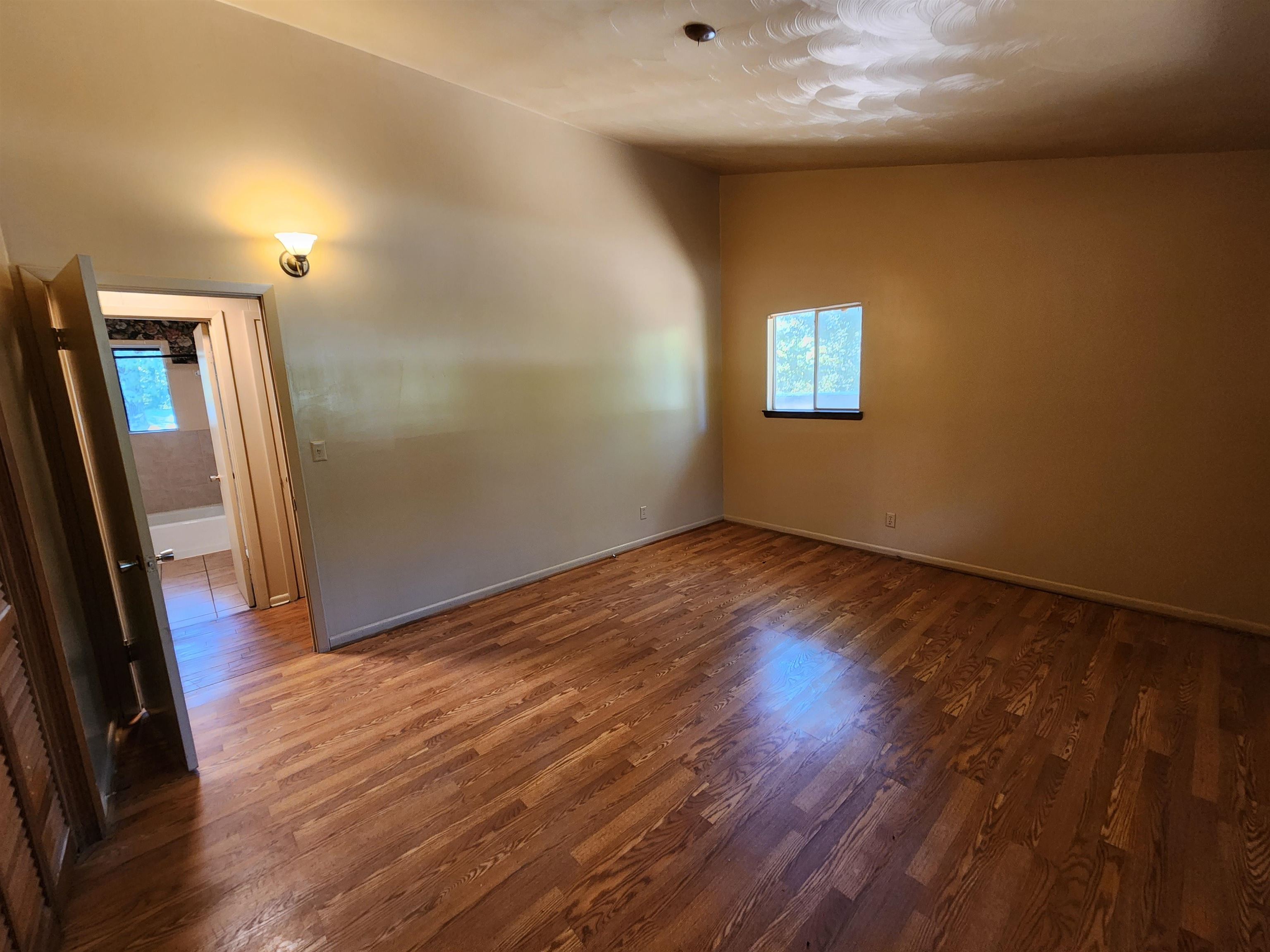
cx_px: 635
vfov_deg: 89.9
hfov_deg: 106.2
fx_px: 477
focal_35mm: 13
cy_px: 476
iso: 400
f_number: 2.2
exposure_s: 1/40
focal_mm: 2.2
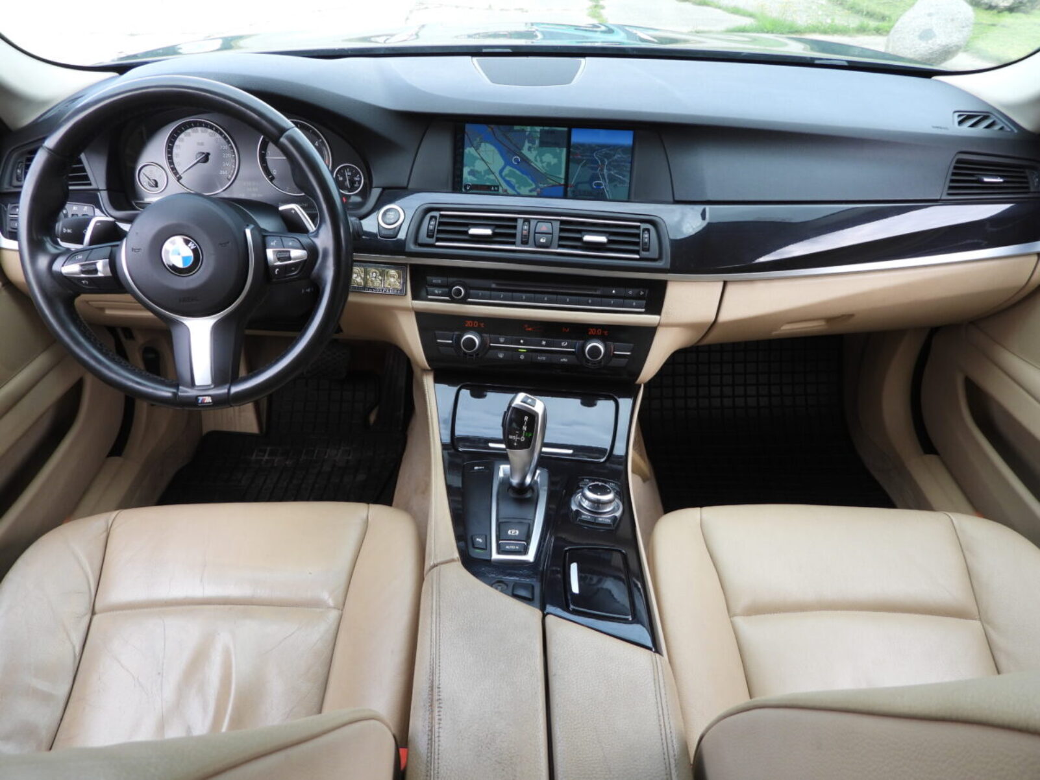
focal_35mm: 24
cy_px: 390
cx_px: 520
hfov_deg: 71.6
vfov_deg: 56.8
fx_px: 721
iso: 100
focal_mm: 4.3
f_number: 2.8
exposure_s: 1/125
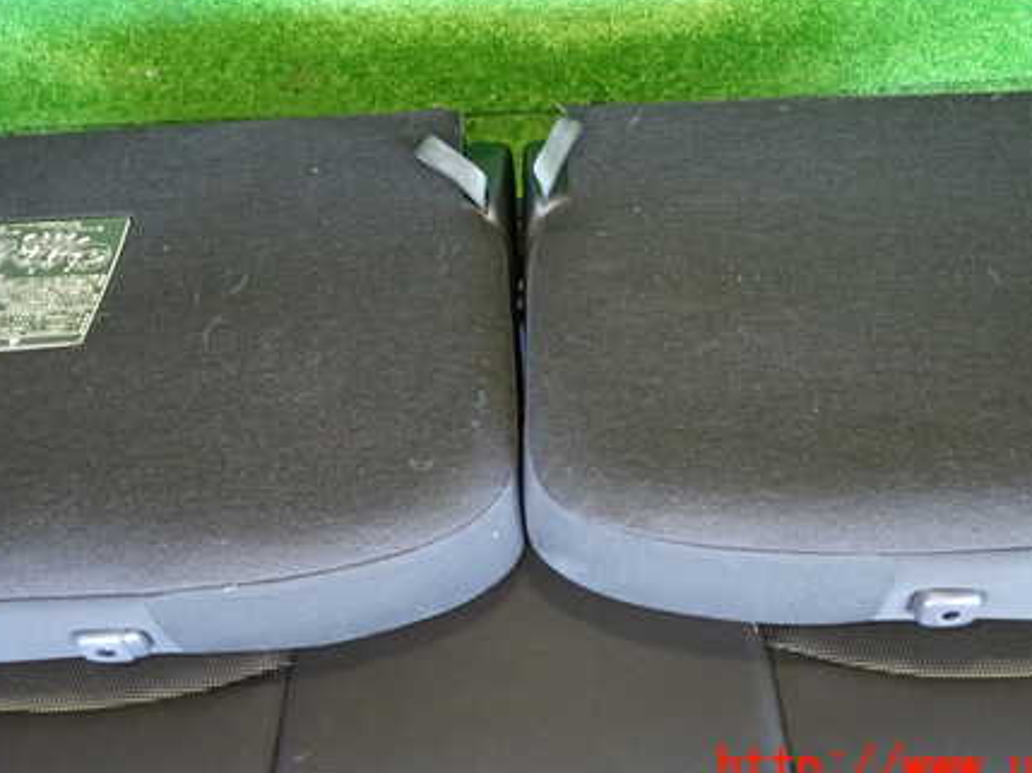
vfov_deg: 40.1
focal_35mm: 35
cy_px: 258
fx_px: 1043
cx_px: 539
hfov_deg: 52.6
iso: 500
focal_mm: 4.5
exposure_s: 1/30
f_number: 2
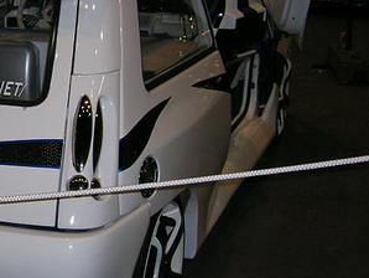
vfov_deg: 20.2
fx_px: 779
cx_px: 11
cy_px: 156
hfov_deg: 25.5
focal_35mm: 73
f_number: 2.9
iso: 50
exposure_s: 1/60.1
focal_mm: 5.7
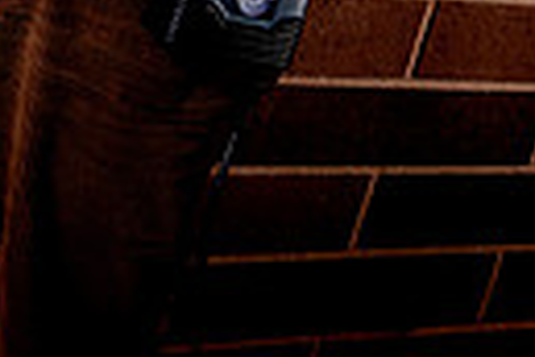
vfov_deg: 11.0
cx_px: 166
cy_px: -498
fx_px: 1560
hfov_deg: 19.4
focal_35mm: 105
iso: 640
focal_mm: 30
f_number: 7.1
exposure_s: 1/250
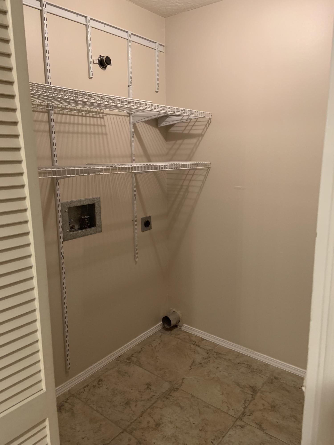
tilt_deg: -10.8
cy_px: 222
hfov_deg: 53.1
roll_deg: +1.3
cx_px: 167
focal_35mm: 26
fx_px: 334
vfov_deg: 67.3
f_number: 1.8
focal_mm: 4.25
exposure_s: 1/40
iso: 320
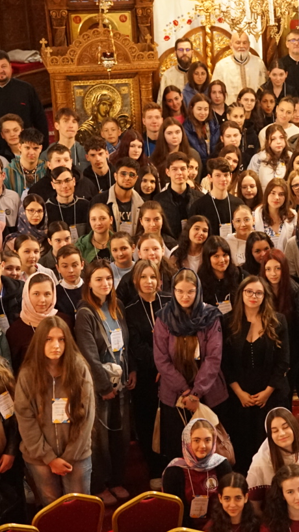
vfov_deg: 18.5
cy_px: 262
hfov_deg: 10.4
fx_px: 1635
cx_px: 289
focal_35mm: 116
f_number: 2.8
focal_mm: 56
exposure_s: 1/320
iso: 5000
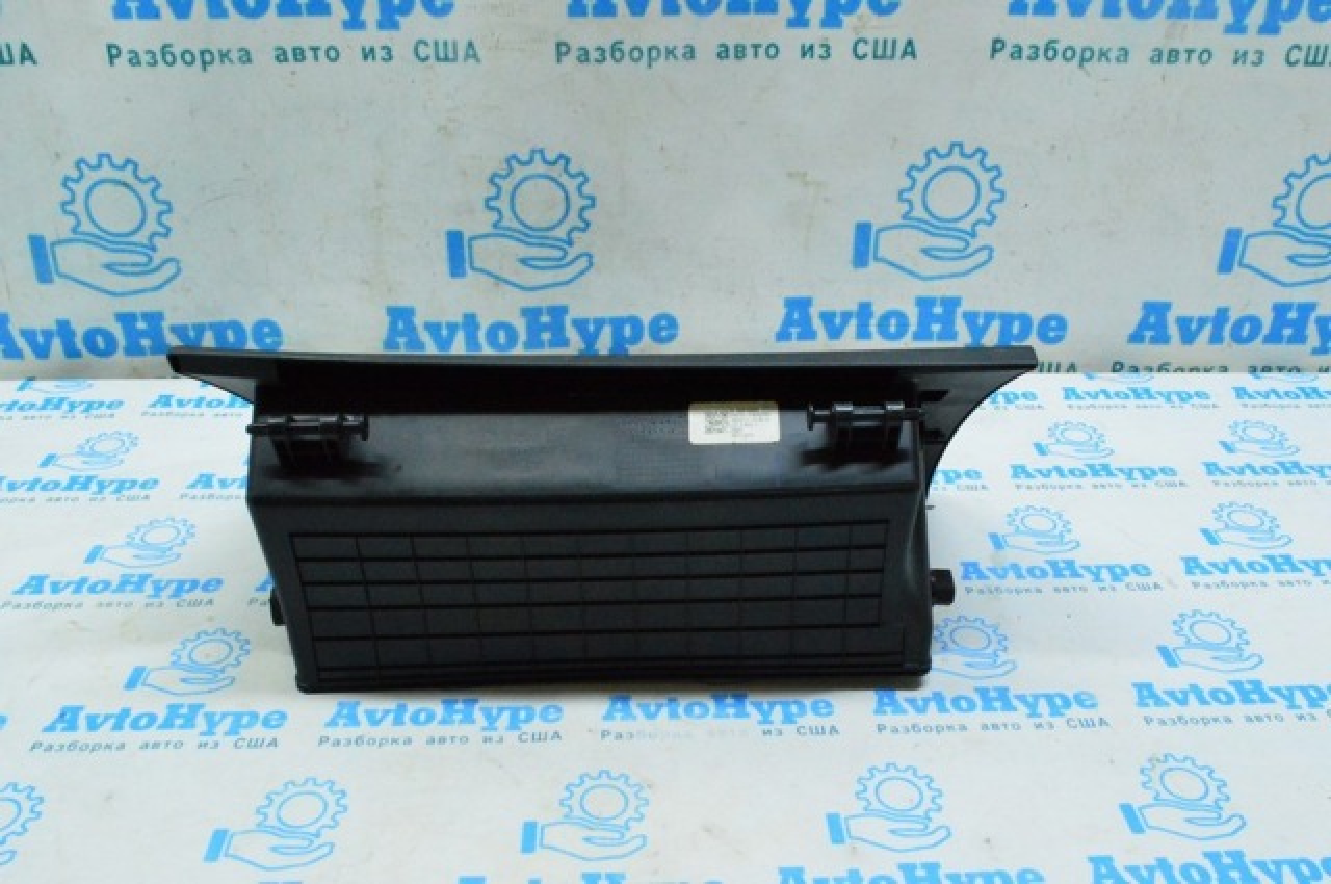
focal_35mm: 33
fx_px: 1219
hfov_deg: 57.3
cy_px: 442
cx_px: 666
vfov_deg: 39.9
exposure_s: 1/25
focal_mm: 22
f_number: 25
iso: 6400
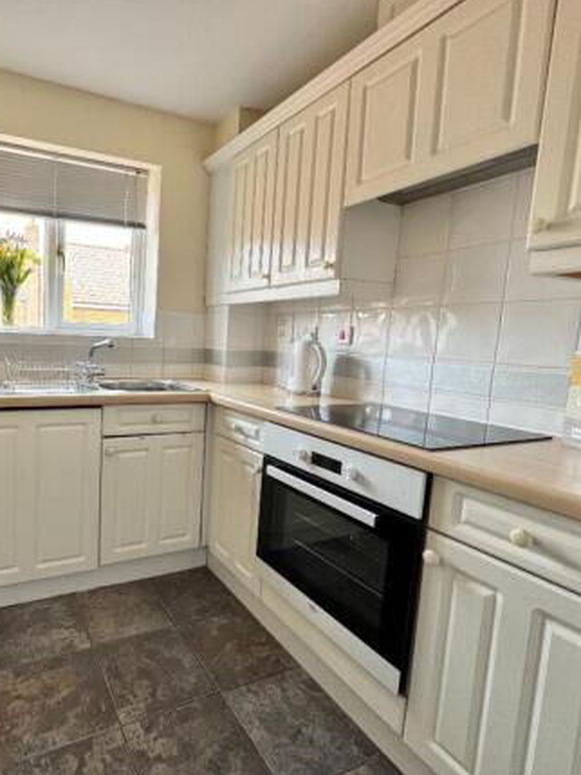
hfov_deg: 65.1
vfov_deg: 84.6
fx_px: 425
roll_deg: -1.0
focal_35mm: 19
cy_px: 384
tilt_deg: -6.1
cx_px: 154
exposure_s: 1/99
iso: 80
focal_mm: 2.22
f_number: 2.2
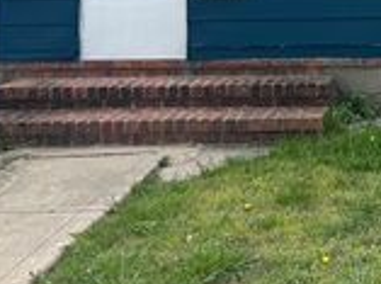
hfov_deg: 22.2
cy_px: -125
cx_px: 425
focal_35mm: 83
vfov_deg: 16.4
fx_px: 911
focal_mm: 5.7
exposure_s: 1/2299
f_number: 1.5
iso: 50
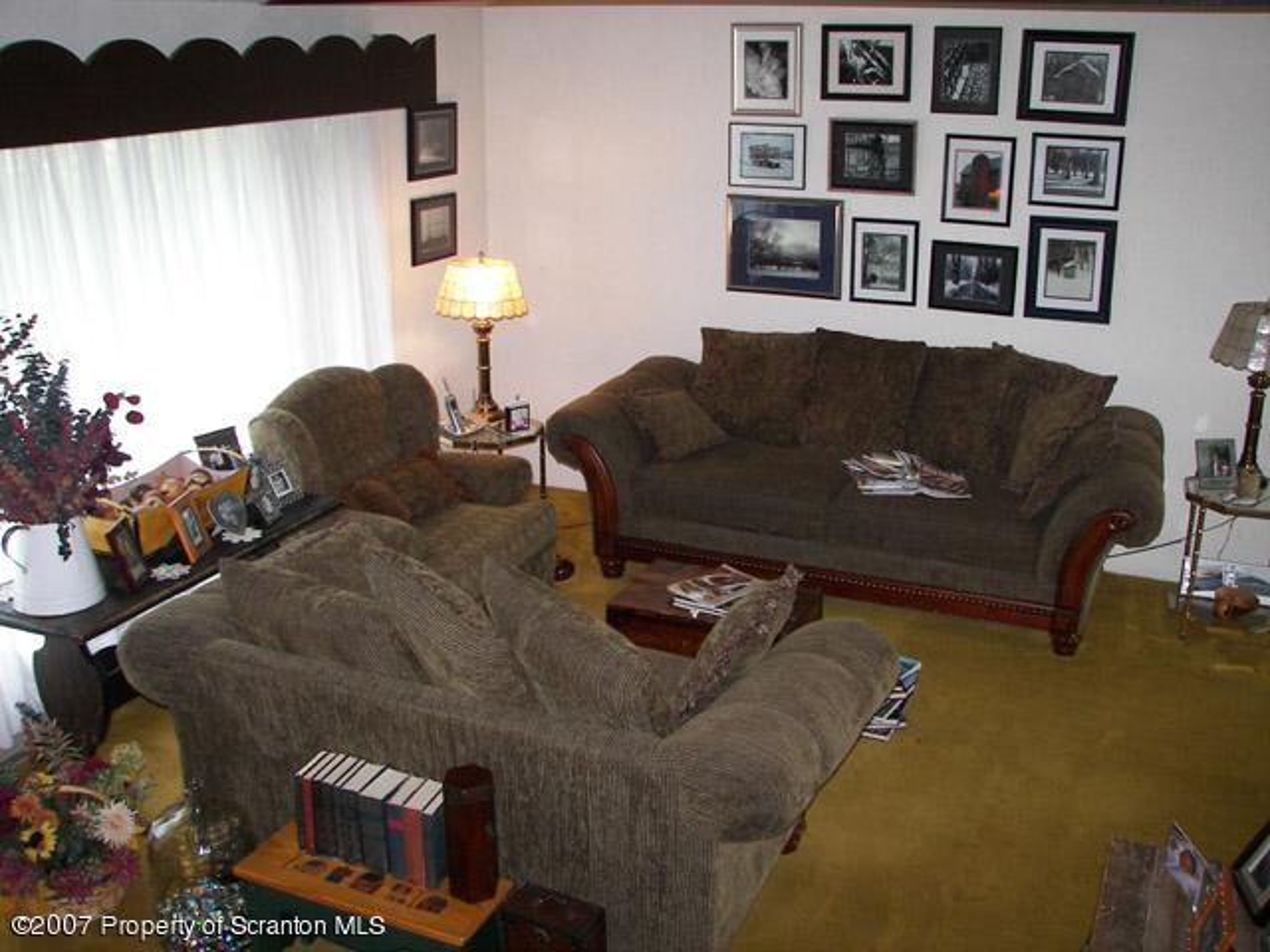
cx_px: 635
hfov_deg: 51.4
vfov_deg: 39.7
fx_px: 1321
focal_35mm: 36
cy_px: 476
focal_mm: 6
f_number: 2.8
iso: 100
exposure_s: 1/30
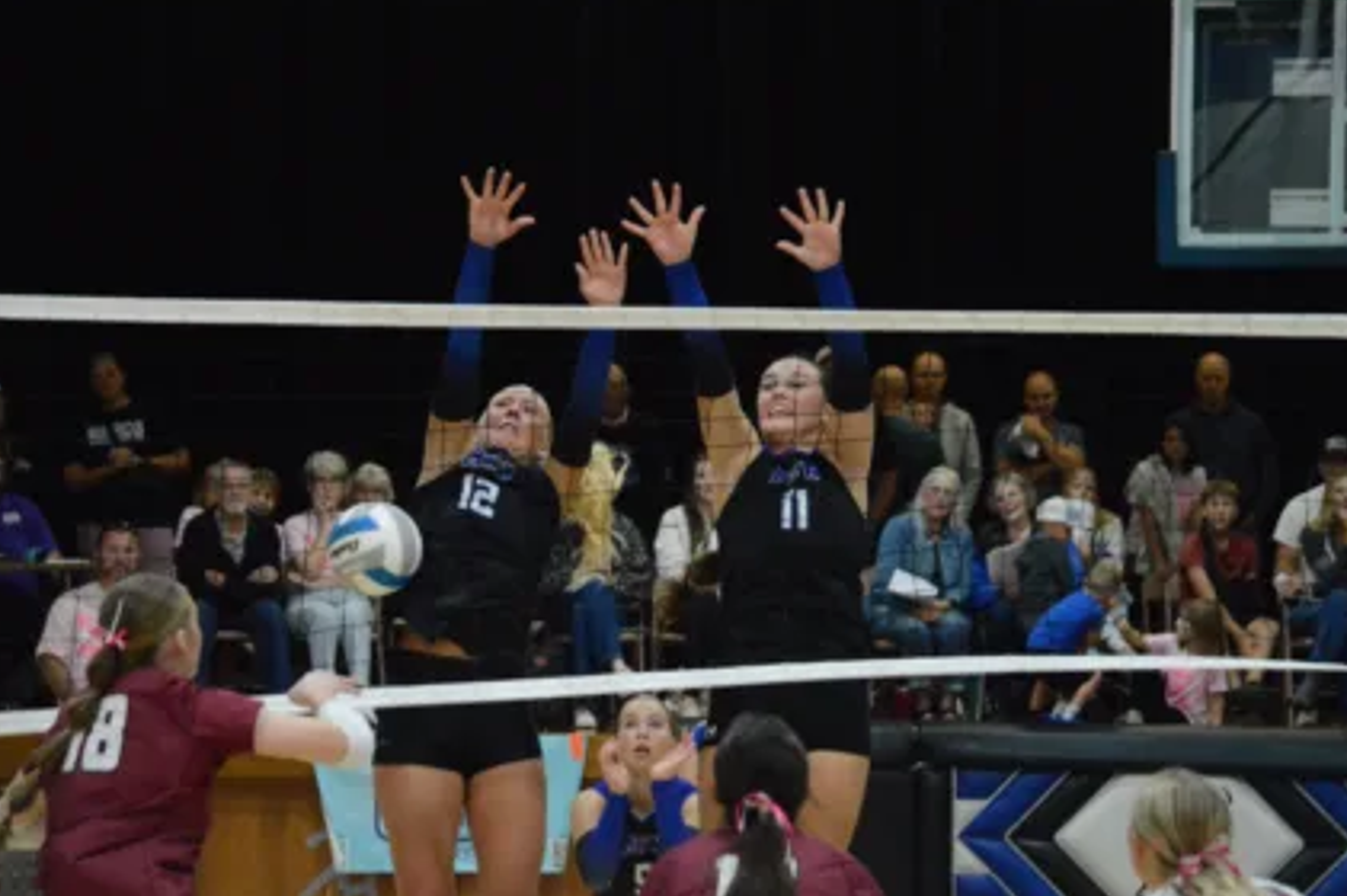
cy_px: 435
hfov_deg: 12.5
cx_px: 696
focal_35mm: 164
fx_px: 6131
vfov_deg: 8.4
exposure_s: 1/400
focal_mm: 102
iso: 6400
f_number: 4.8
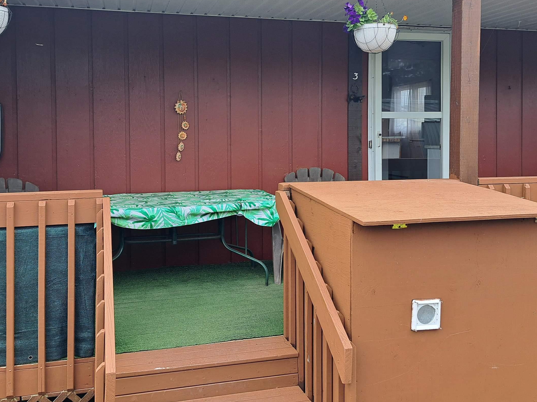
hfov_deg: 52.6
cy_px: 151
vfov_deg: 40.4
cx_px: 252
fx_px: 543
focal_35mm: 35
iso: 50
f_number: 1.8
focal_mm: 5.23
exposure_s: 1/137
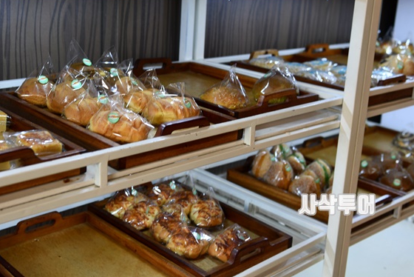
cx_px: 152
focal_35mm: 48
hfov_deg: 40.8
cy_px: 117
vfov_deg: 28.1
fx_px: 552
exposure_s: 1/50
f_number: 3.5
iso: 100
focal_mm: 32
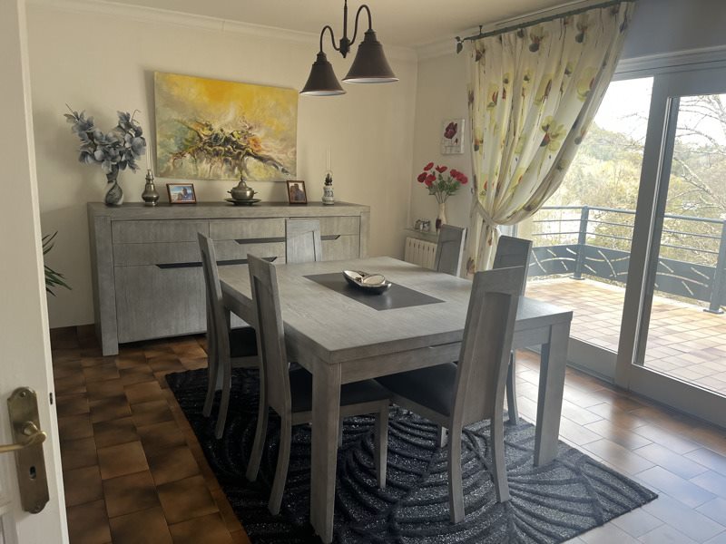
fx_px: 545
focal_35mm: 26
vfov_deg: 53.1
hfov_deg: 67.3
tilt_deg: -11.5
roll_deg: -1.6
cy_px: 272
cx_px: 363
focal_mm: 5.1
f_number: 1.6
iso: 80
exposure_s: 1/121
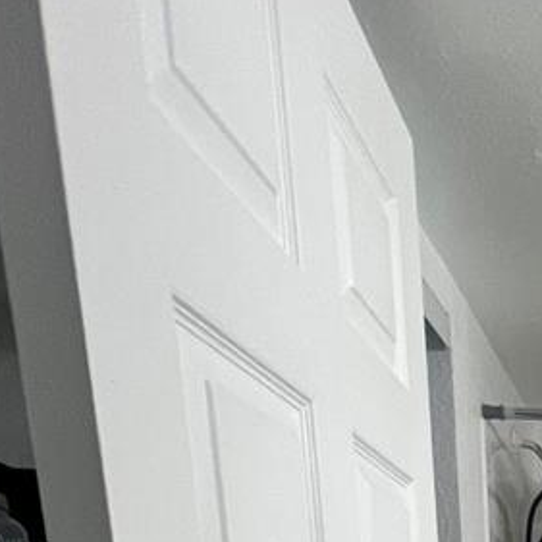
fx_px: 868
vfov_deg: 23.9
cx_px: 750
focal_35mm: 49
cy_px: 889
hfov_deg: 27.3
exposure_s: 1/120
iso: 160
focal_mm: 1.57
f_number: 1.8
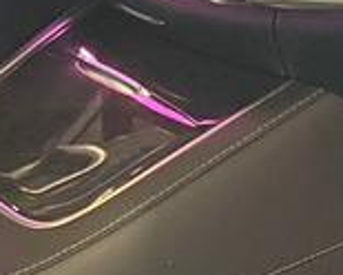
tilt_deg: -28.2
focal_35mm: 194
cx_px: 263
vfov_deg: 7.9
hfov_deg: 9.9
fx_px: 1969
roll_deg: +5.9
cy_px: 361
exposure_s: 1/55
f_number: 1.78
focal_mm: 6.76
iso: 800
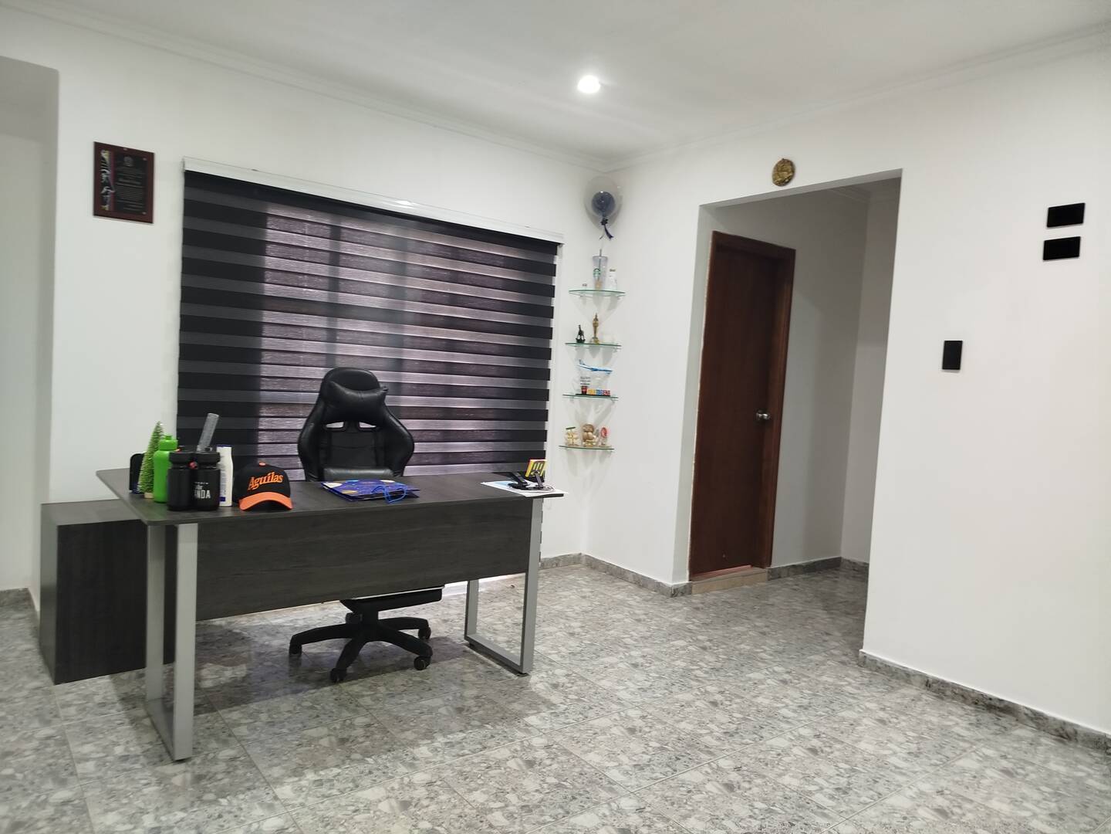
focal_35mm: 24
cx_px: 556
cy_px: 417
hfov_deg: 71.6
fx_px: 770
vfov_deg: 56.8
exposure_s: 1/33
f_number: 1.7
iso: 400
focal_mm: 5.31
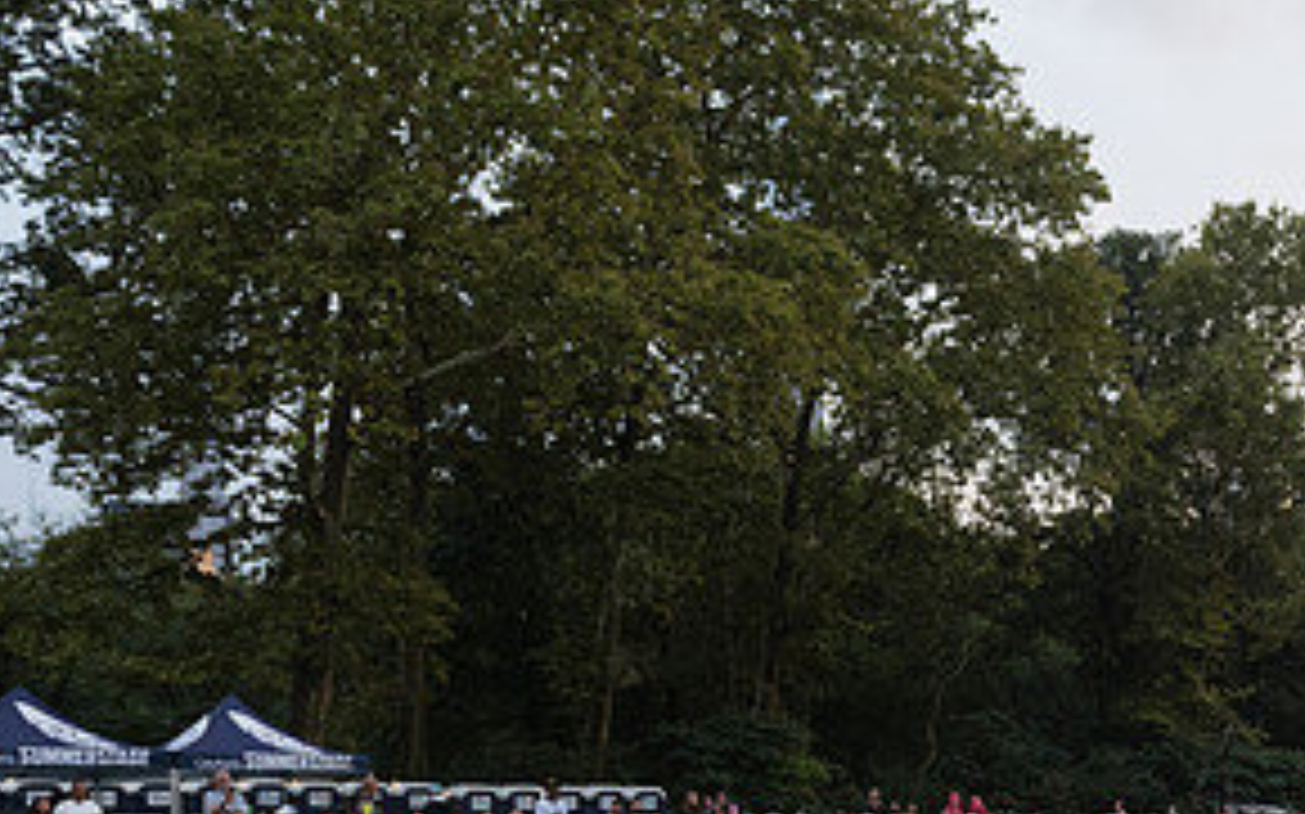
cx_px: 1210
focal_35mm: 50
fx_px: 1778
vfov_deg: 24.6
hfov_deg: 37.3
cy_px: 825
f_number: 4.5
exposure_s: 1/800
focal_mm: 24
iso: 1600
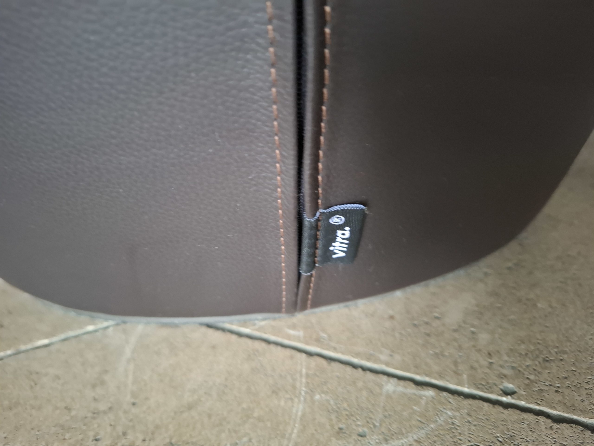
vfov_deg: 58.9
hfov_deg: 73.9
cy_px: 223
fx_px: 395
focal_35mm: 23
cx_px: 297
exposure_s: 1/25
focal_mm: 5.54
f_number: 1.8
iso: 800
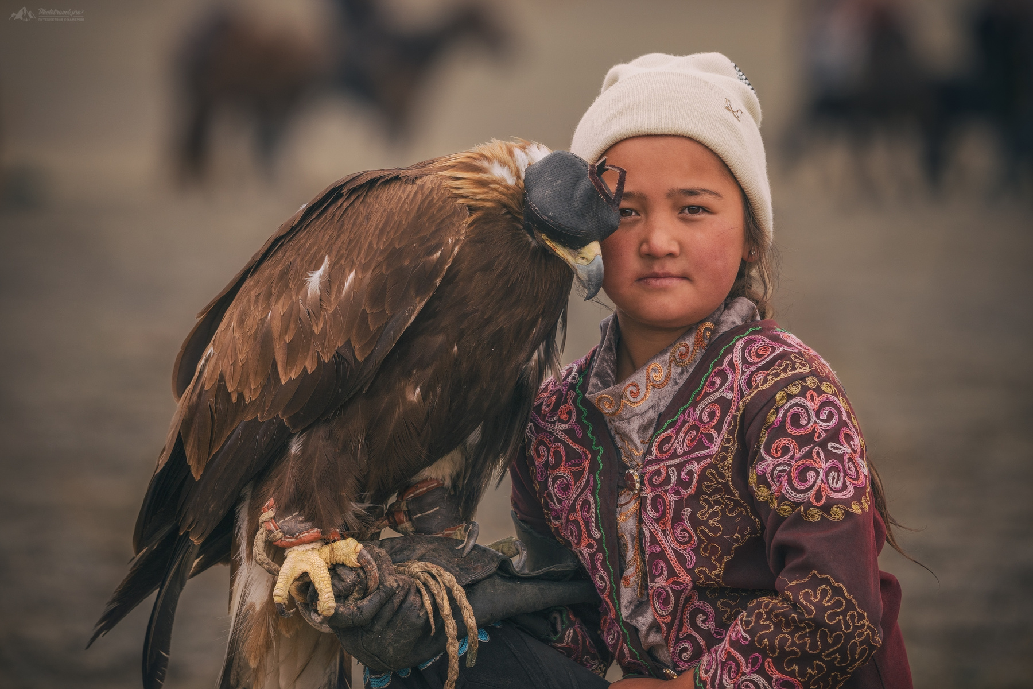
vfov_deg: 4.2
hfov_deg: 6.2
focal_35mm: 330
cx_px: 516
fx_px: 9468
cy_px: 344
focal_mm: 330
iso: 400
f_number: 6
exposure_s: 1/640
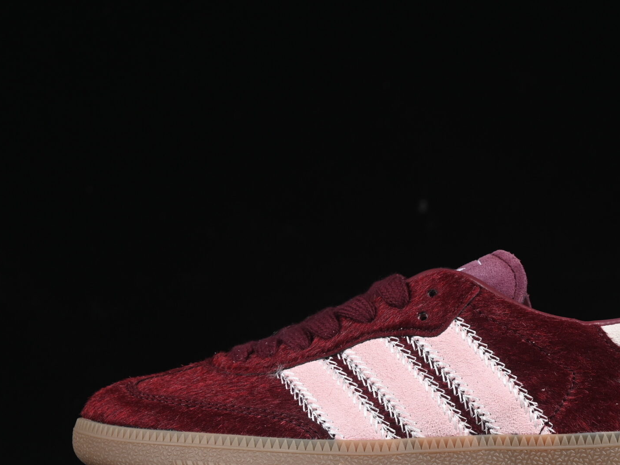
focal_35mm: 130
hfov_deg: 15.1
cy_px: 264
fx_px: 2328
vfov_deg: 11.4
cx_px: 421
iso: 160
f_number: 7.1
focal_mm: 50
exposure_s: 1/80
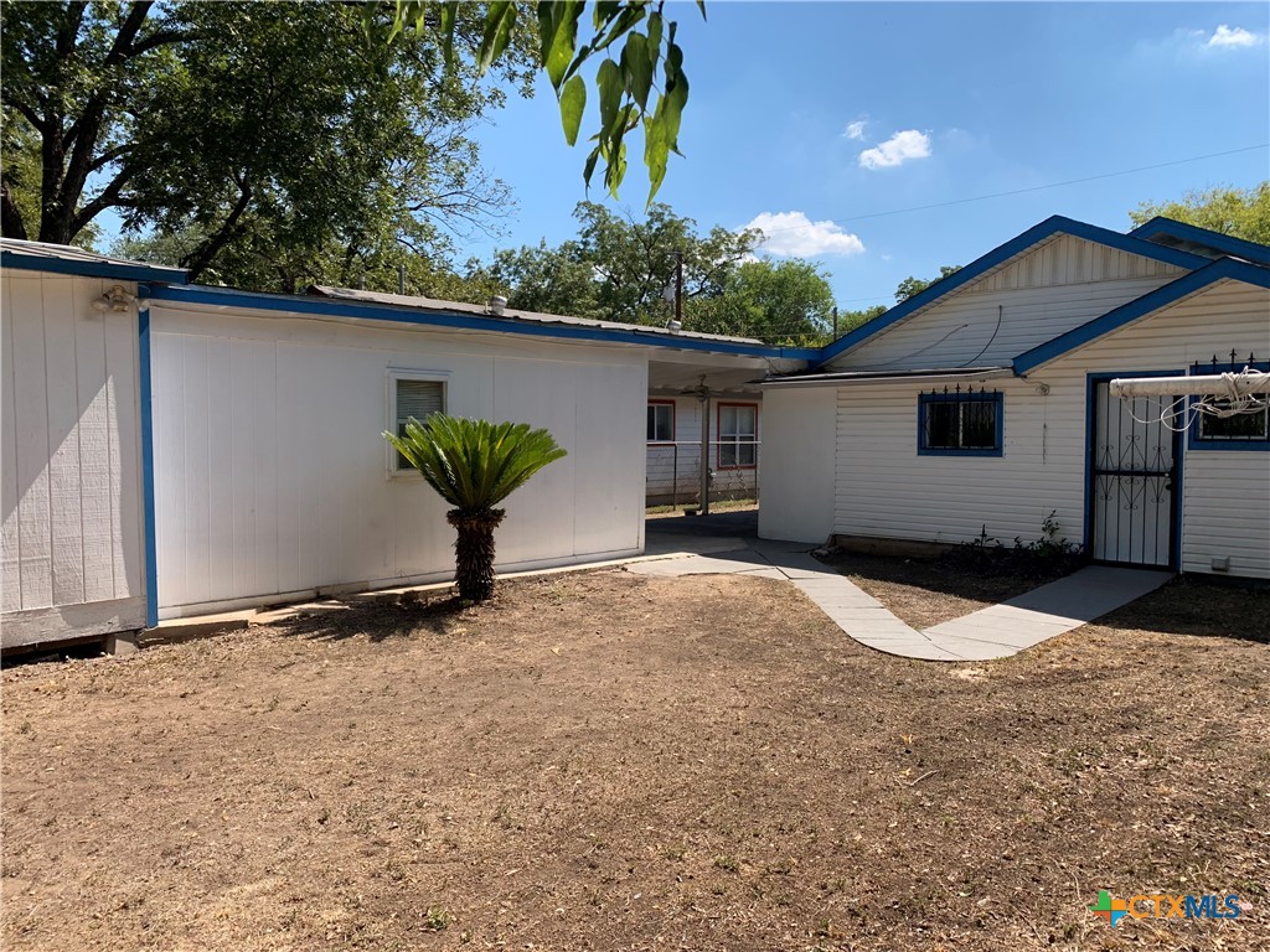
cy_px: 476
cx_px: 635
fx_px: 954
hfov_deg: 67.3
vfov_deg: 53.1
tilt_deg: -3.4
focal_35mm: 26
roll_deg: +0.1
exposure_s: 1/1689
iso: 25
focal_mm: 4.25
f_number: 1.8
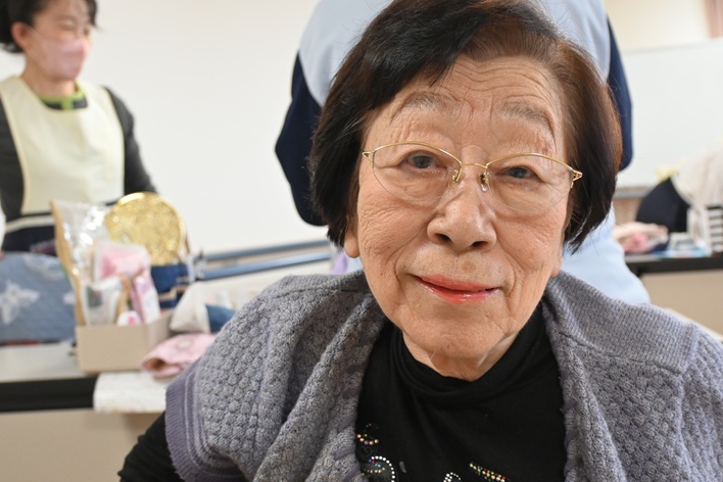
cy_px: 282
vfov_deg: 27.6
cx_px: 419
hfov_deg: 40.5
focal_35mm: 49
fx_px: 978
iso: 1100
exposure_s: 1/125
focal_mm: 23
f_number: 4.2
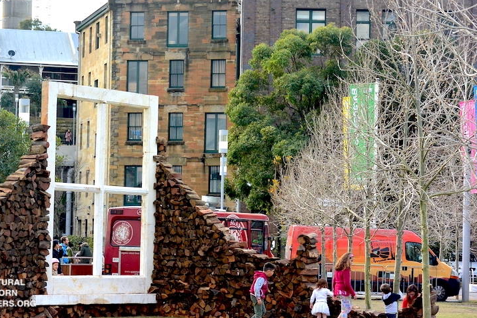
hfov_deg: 16.5
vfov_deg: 11.1
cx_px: 228
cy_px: 153
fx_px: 1643
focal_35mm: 124
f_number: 4
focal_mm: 41.2
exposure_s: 1/200
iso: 160
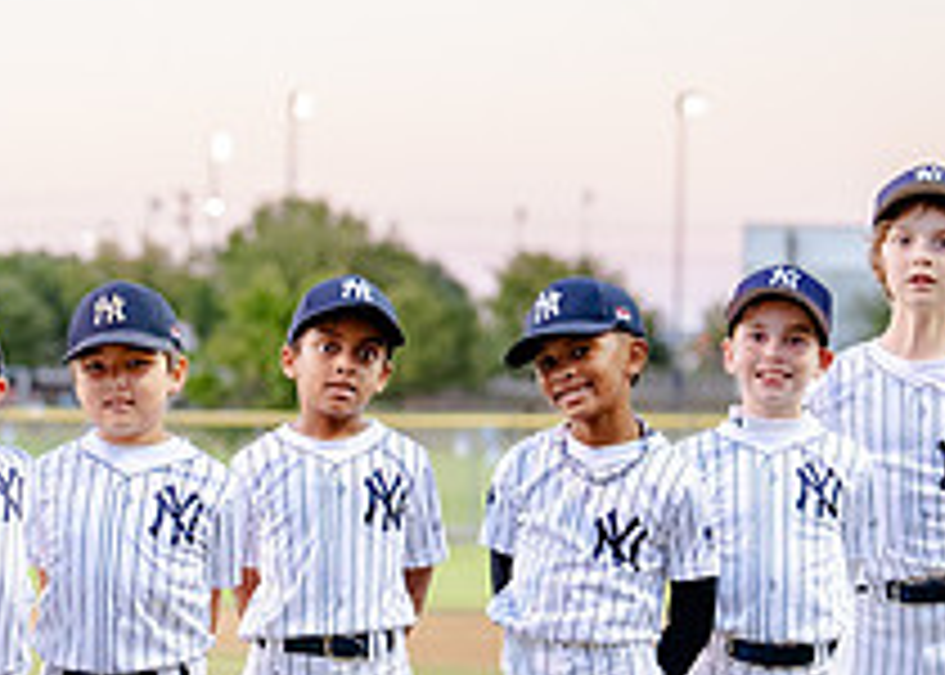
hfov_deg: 10.5
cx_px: -176
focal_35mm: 188
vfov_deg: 7.6
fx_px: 5046
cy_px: 632
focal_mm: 50
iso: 1000
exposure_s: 1/500
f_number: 2
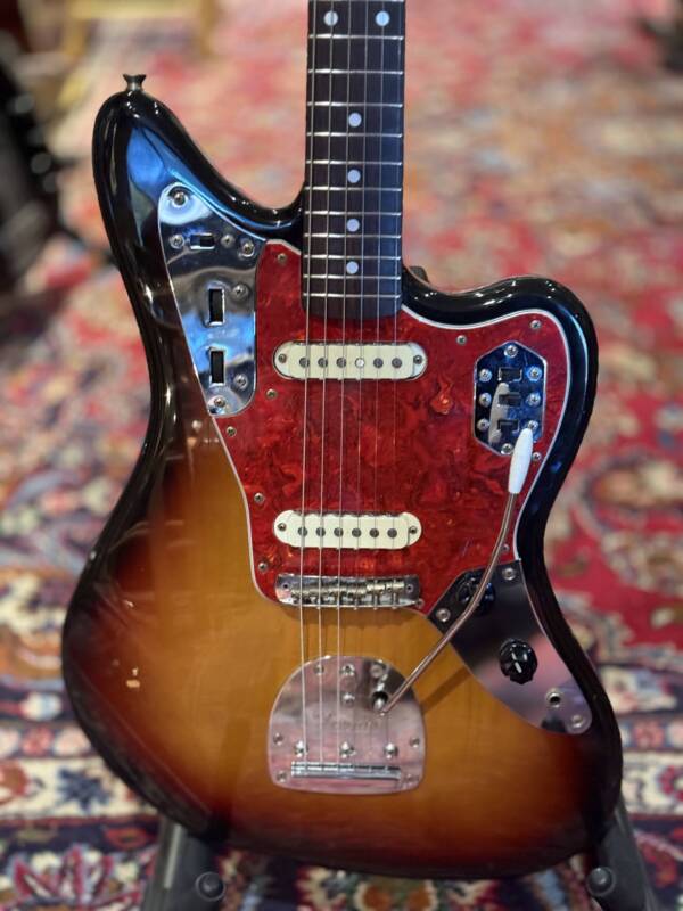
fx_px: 1263
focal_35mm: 48
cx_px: 342
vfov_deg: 39.7
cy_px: 456
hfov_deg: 30.3
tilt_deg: -31.2
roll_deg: +0.5
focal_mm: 6.76
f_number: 1.78
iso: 640
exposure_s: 1/30
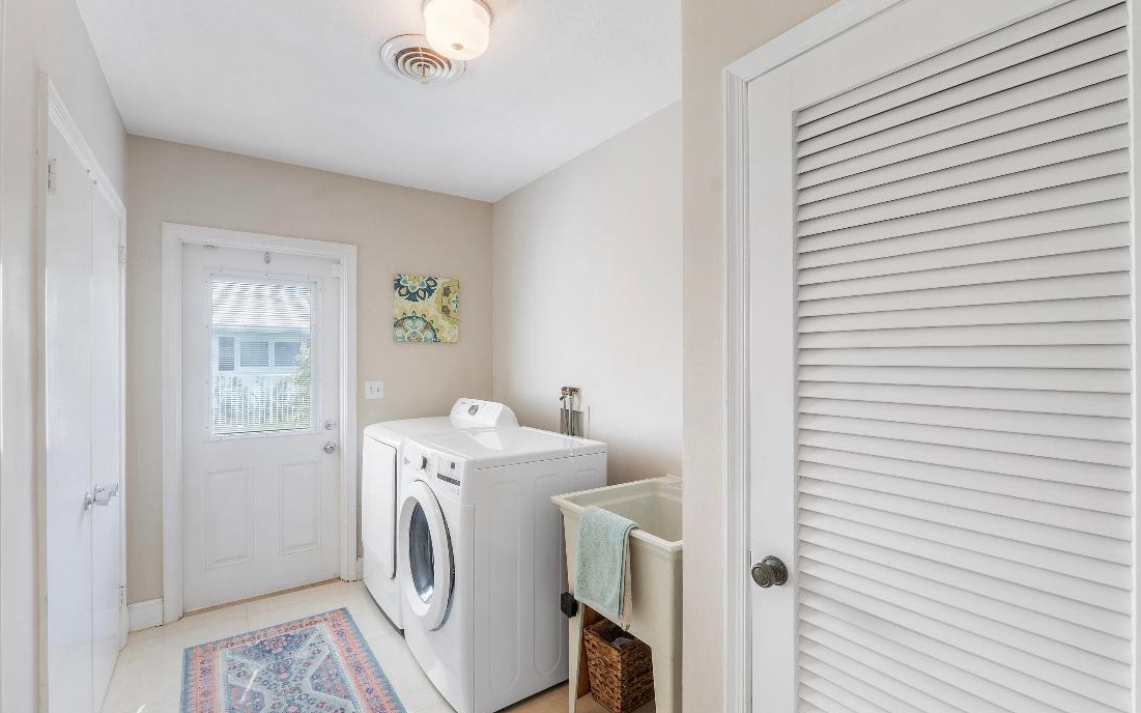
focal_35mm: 16
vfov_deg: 71.2
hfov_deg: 97.8
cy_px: 364
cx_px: 550
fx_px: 498
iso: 160
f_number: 11
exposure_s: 1/4
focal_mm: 10
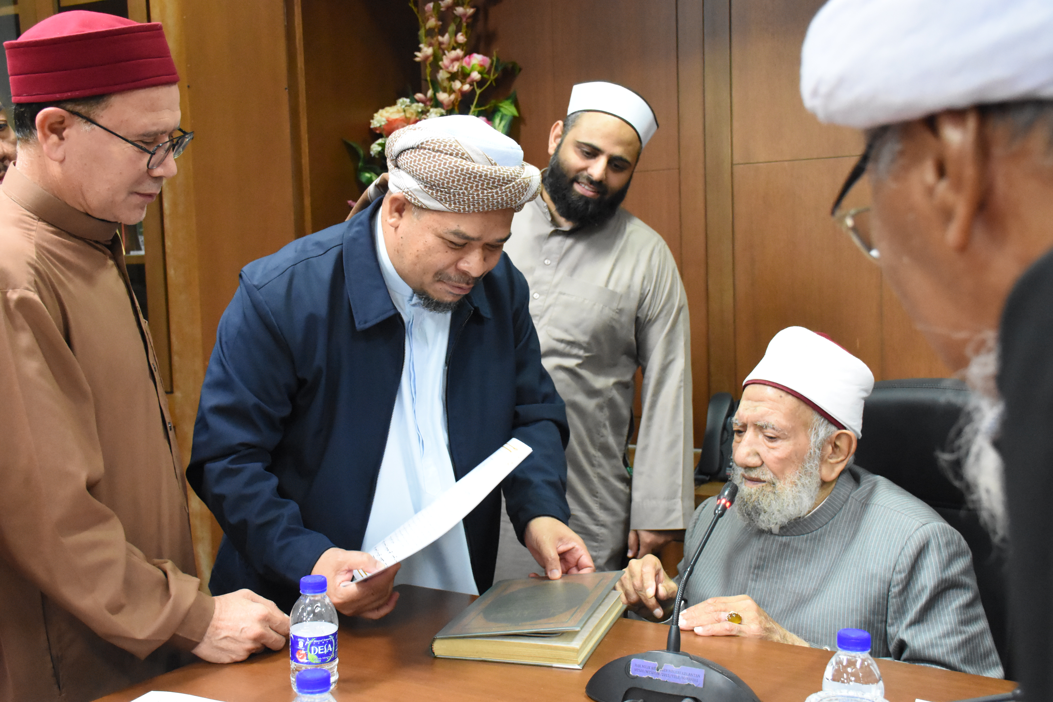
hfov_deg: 47.9
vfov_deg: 33.0
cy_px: 351
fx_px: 1185
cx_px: 526
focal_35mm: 40
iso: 6400
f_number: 5.6
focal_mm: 27
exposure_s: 1/125
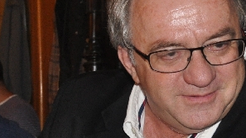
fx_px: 620
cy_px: 107
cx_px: -138
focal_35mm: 95
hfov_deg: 19.2
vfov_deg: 12.7
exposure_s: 1/60
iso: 800
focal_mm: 18
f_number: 3.5
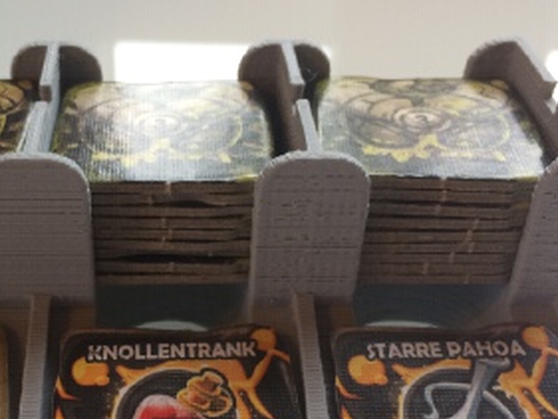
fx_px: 887
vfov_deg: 26.4
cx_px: 162
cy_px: 288
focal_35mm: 55
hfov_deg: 34.4
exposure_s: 1/33
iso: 100
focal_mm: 4.15
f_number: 2.2
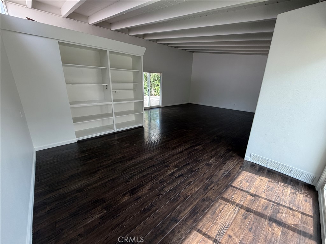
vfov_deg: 85.7
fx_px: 132
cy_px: 122
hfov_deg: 102.1
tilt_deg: -16.7
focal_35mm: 14
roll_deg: -0.5
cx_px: 163
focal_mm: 2.22
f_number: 2.2
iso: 160
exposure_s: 1/121
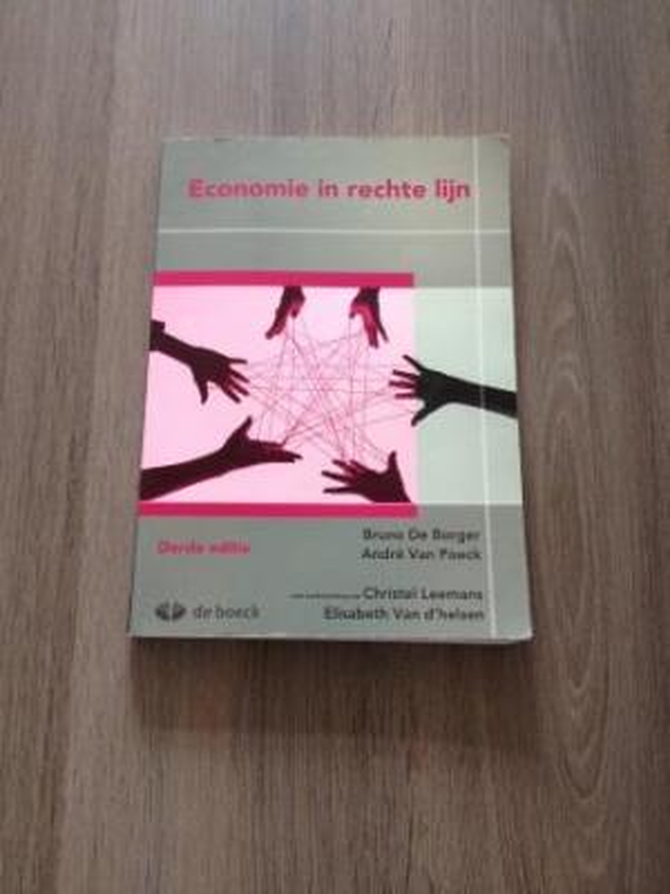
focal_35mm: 35
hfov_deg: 40.7
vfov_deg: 52.6
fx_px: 903
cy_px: 447
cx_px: 335
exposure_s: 1/20
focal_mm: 4.28
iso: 100
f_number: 2.4
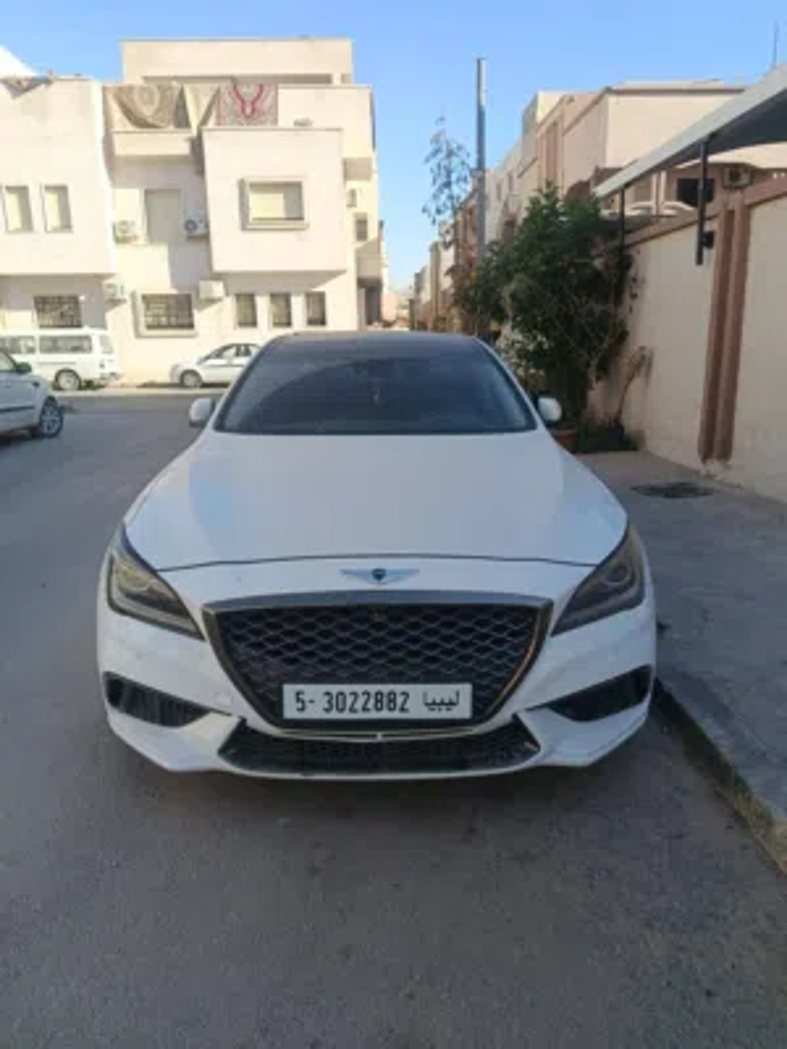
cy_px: 524
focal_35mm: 24
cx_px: 394
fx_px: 728
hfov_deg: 56.8
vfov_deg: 71.6
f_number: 1.7
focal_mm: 5.24
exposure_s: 1/266
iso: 50
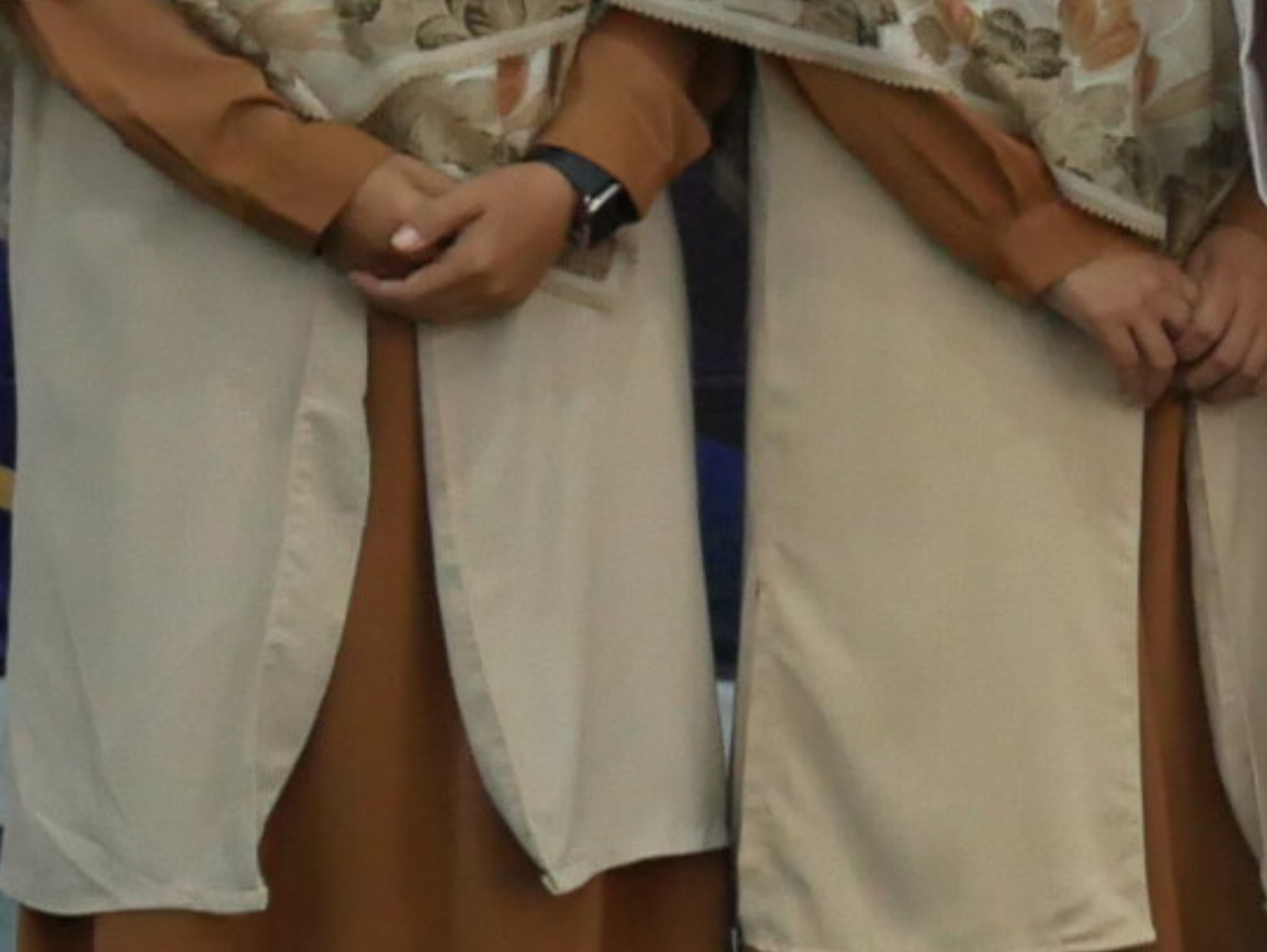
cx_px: 2699
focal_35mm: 152
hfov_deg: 11.4
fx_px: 5567
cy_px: -99
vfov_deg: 9.7
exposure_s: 1/60
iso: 1600
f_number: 3.6
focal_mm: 16
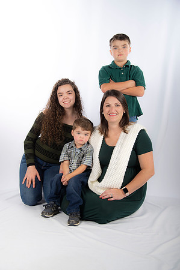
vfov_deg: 44.5
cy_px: 135
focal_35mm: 44
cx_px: 90
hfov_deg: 30.4
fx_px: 331
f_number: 5.6
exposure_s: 1/200
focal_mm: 44
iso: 100
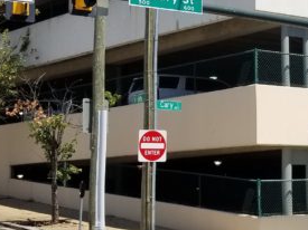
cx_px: 315
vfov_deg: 16.9
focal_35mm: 86
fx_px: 765
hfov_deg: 21.9
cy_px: 22
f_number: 1.7
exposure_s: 1/2464
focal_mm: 4.25
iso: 50
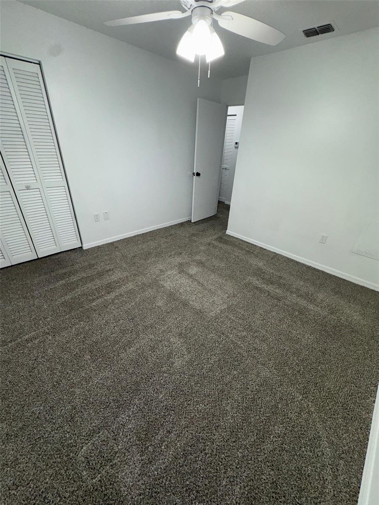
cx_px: 190
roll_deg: -2.5
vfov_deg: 102.1
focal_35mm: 14
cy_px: 252
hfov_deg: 85.7
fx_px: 204
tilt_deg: -28.9
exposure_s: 1/120
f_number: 2.2
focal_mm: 2.22
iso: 100
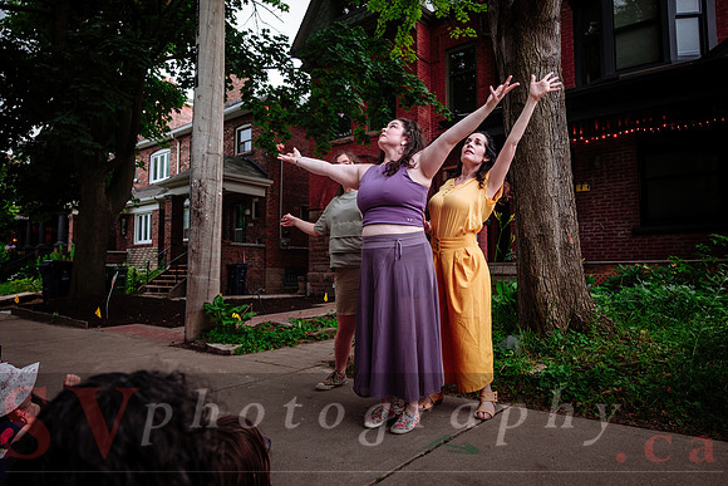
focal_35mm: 24
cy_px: 243
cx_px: 364
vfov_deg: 53.2
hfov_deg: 73.7
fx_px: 485
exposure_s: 1/250
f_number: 2.8
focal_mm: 16
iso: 1600
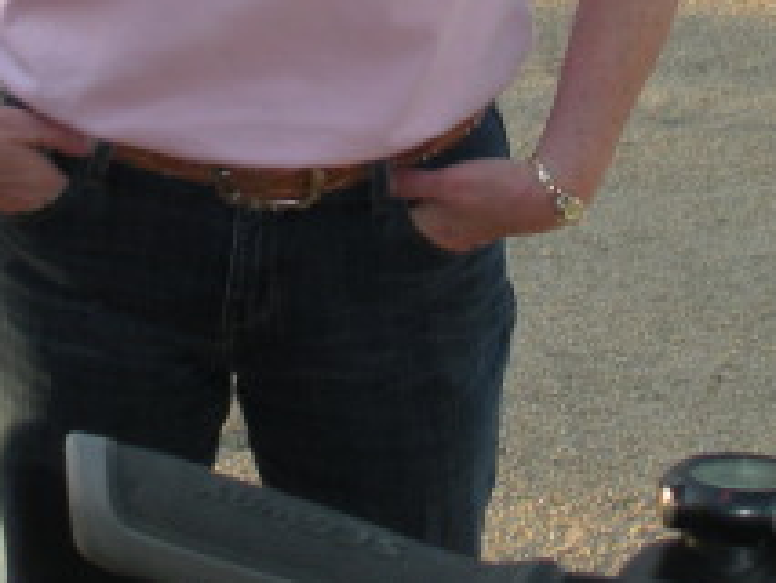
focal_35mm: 135
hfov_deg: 14.6
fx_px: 3028
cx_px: 554
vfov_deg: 10.5
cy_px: -372
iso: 64
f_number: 3.5
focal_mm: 6.3
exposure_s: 1/56.7
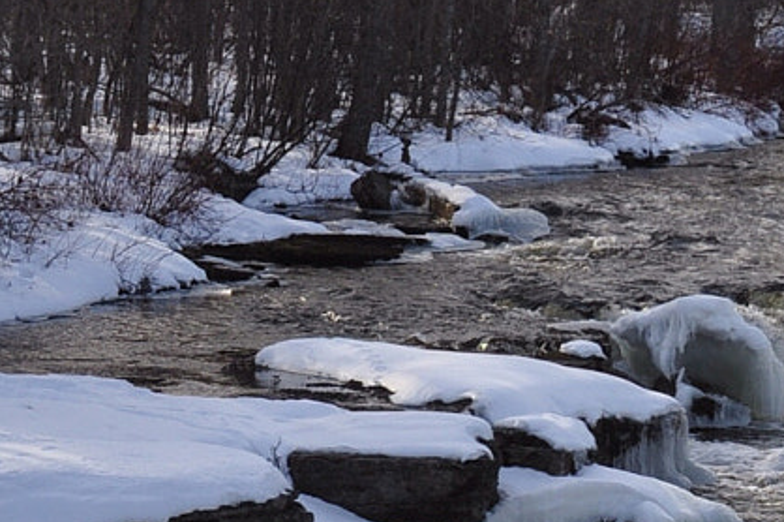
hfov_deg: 6.5
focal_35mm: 316
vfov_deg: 4.3
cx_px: 1078
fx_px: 6874
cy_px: 538
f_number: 10
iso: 200
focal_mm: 55
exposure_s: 1/320
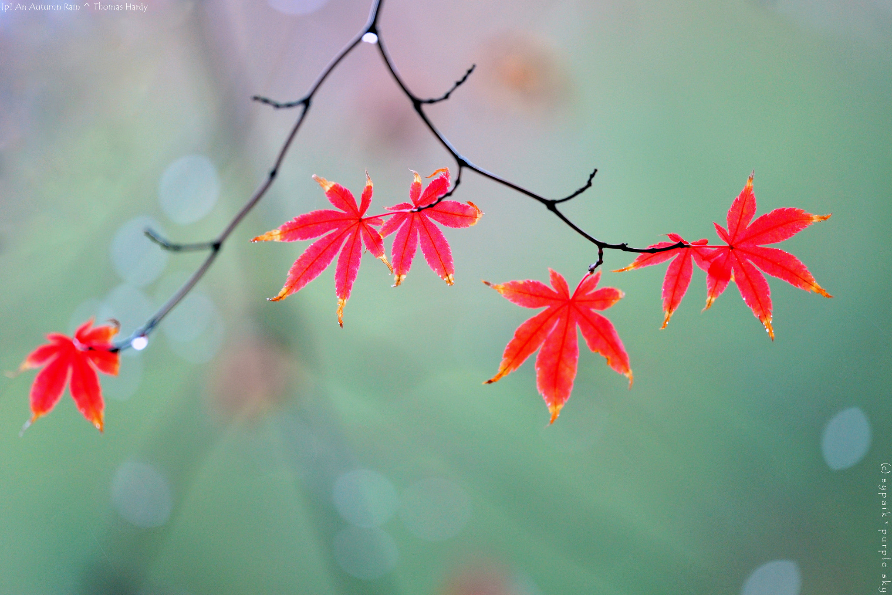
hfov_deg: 6.9
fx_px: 7434
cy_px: 298
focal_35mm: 300
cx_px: 446
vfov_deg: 4.6
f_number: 4
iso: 1000
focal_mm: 300
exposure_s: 1/30
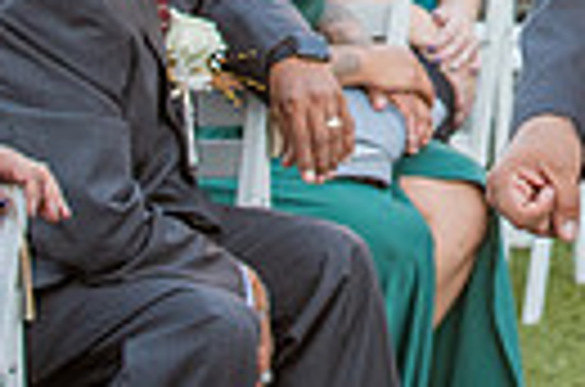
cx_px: 778
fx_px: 5949
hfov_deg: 5.6
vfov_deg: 3.7
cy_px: -308
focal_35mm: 367
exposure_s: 1/320
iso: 800
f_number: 4
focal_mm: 82
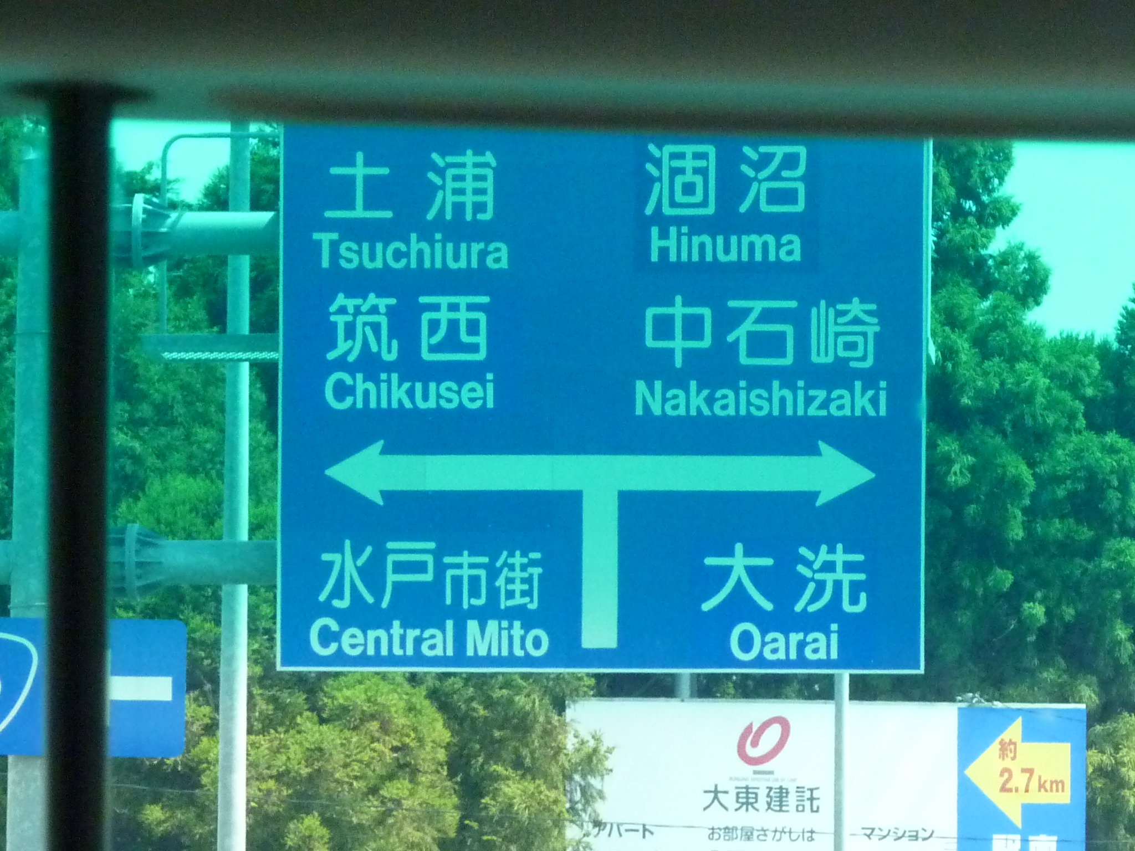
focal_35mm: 328
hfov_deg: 6.0
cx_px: 568
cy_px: 426
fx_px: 10755
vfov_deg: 4.5
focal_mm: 29.9
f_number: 4.5
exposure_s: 1/500
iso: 500
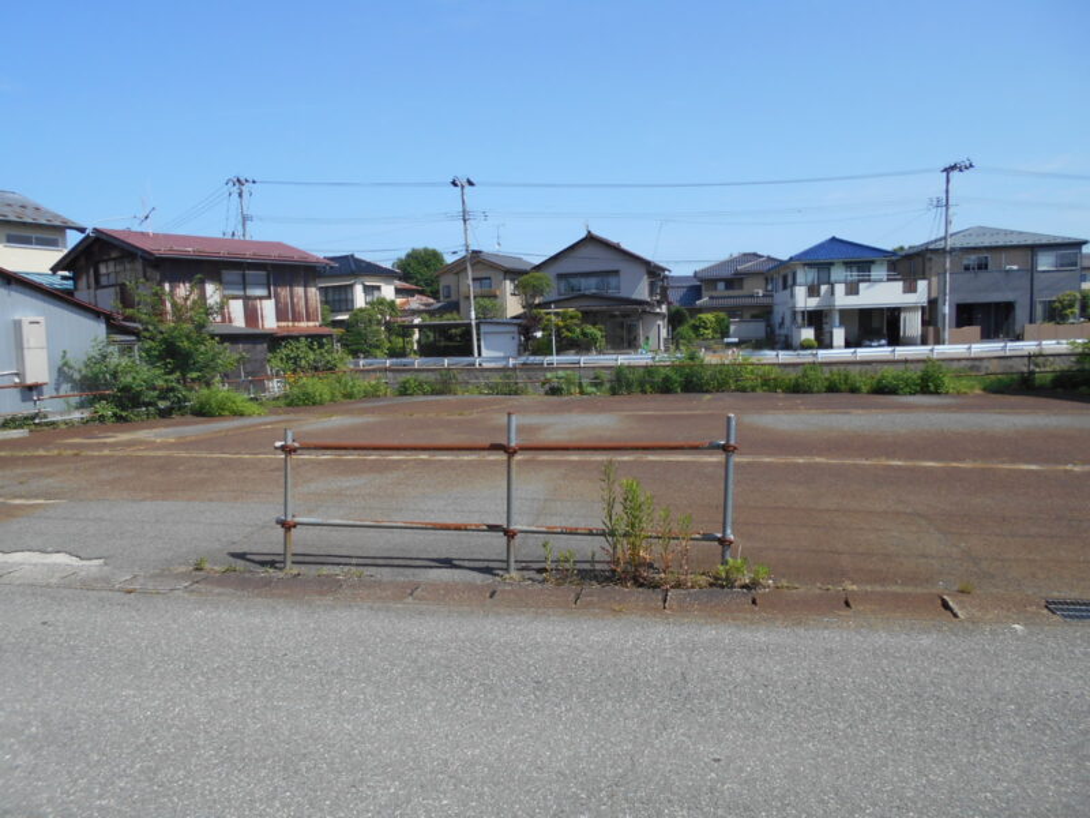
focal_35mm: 26
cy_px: 409
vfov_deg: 53.1
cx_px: 545
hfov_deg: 67.3
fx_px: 819
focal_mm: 4.6
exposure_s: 1/1000
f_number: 3.2
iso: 80
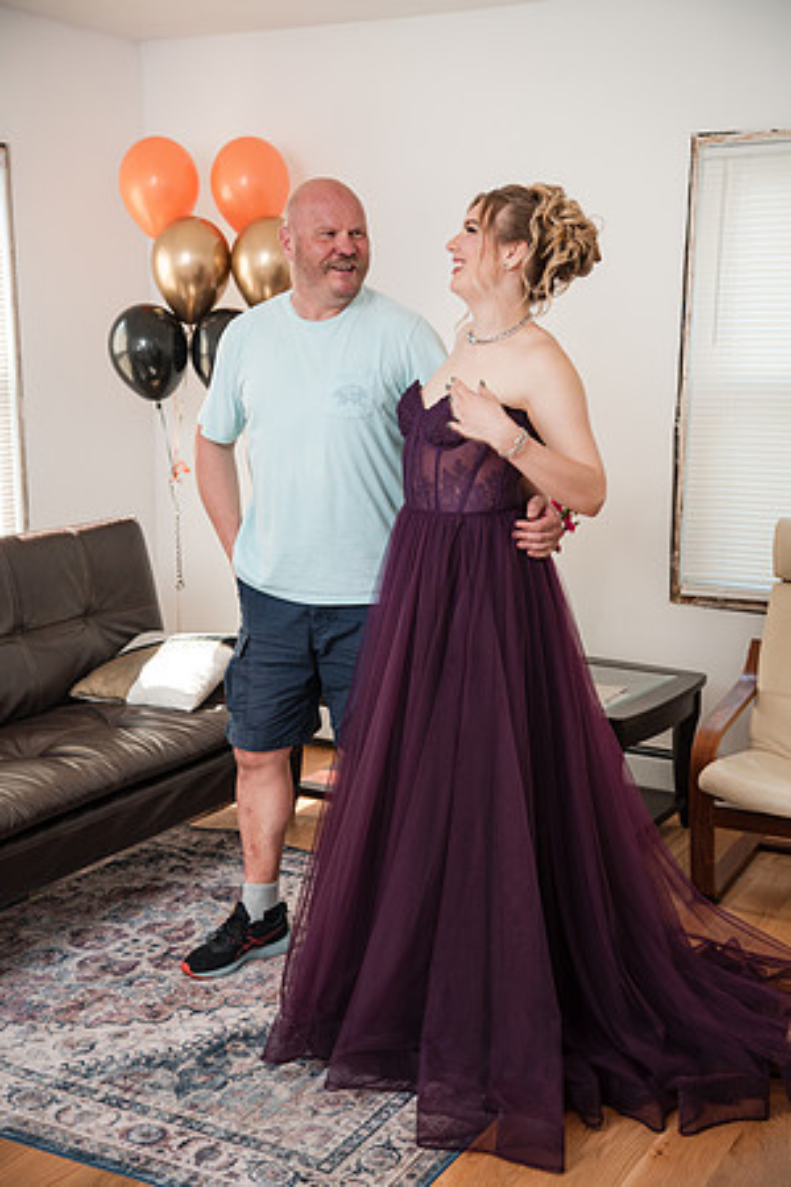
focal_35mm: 47
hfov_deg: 28.6
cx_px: 396
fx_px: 1549
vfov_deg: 41.9
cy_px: 594
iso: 640
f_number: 3.2
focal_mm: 47
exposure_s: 1/250
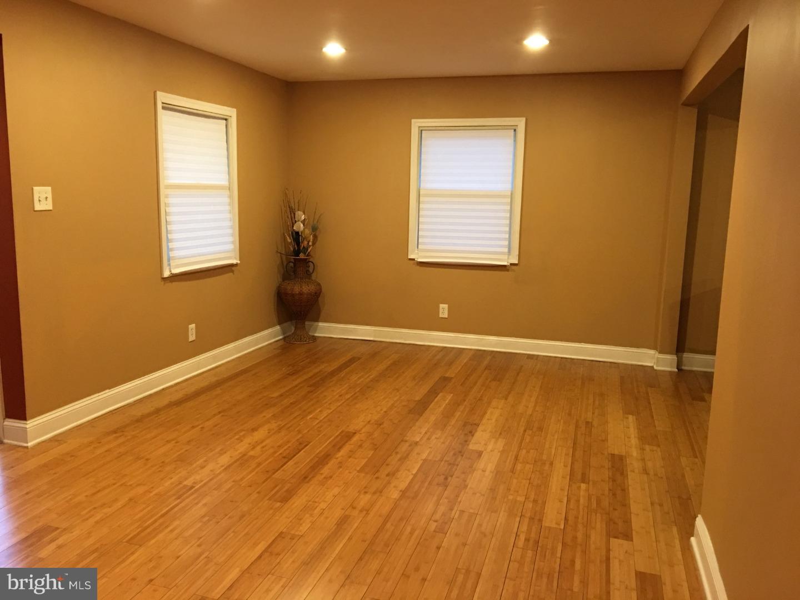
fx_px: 670
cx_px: 400
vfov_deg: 48.2
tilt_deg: -8.1
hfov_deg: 61.7
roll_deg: -1.4
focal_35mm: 29
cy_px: 300
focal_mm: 4.15
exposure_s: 1/15
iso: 100
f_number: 2.2
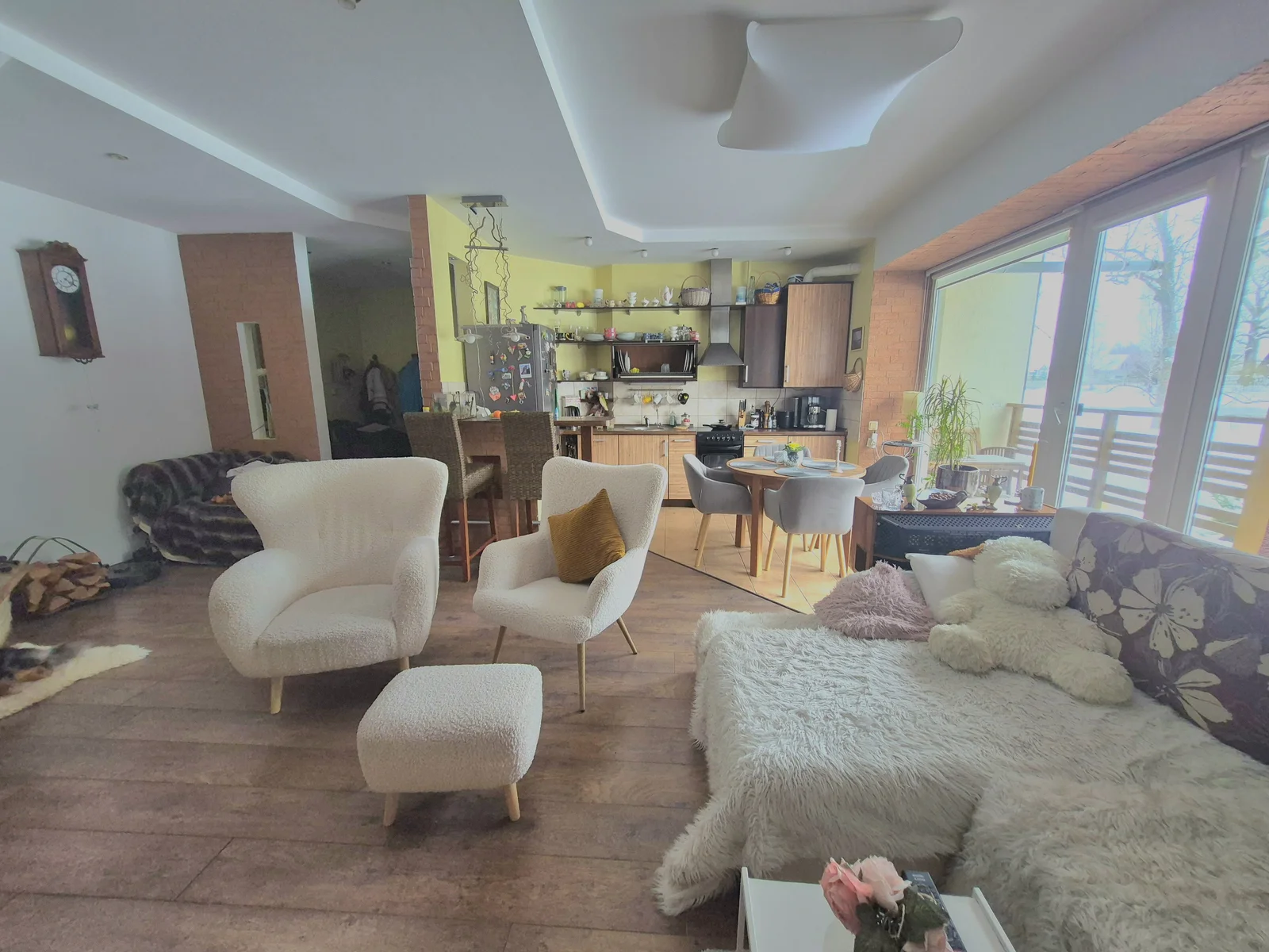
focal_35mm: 13
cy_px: 476
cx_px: 634
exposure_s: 1/50
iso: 160
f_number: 2.2
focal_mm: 1.7
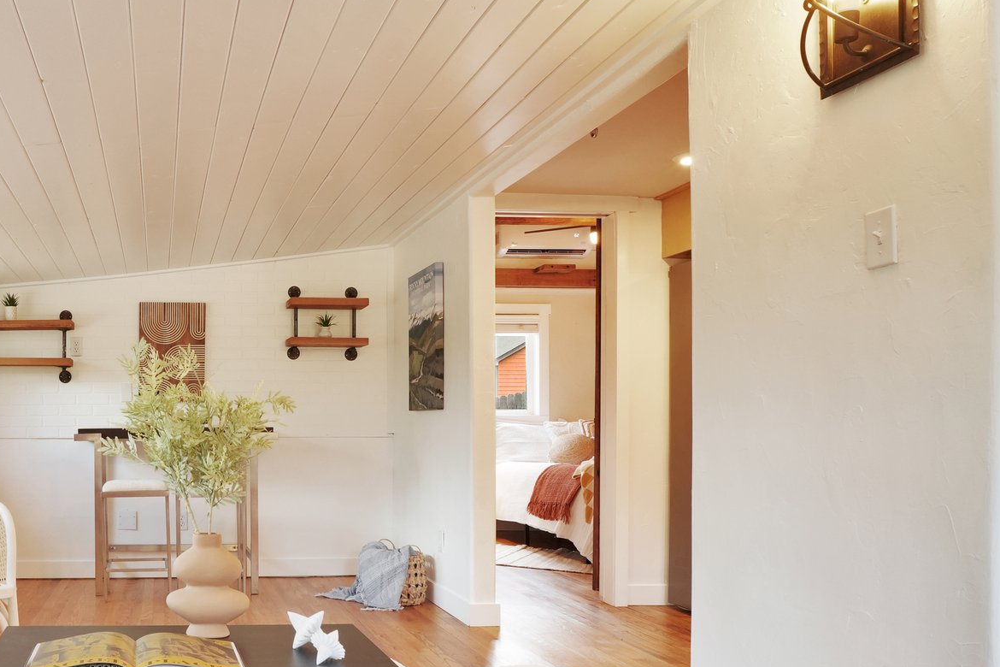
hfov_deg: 57.0
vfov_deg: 44.8
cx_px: 142
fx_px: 802
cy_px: 411
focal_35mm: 29
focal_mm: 11
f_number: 8
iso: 500
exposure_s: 1/20
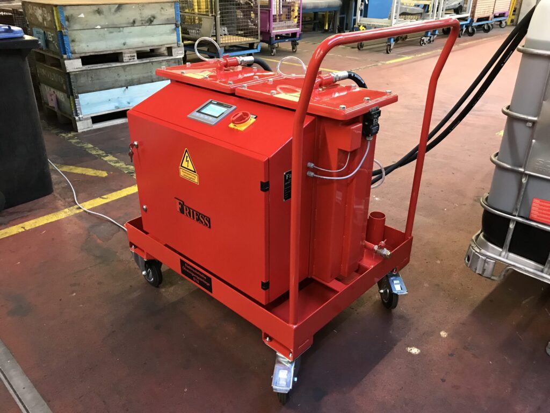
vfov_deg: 49.7
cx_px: 275
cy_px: 206
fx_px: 445
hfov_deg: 63.4
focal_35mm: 28
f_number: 1.8
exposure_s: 1/17
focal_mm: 3.99
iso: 100
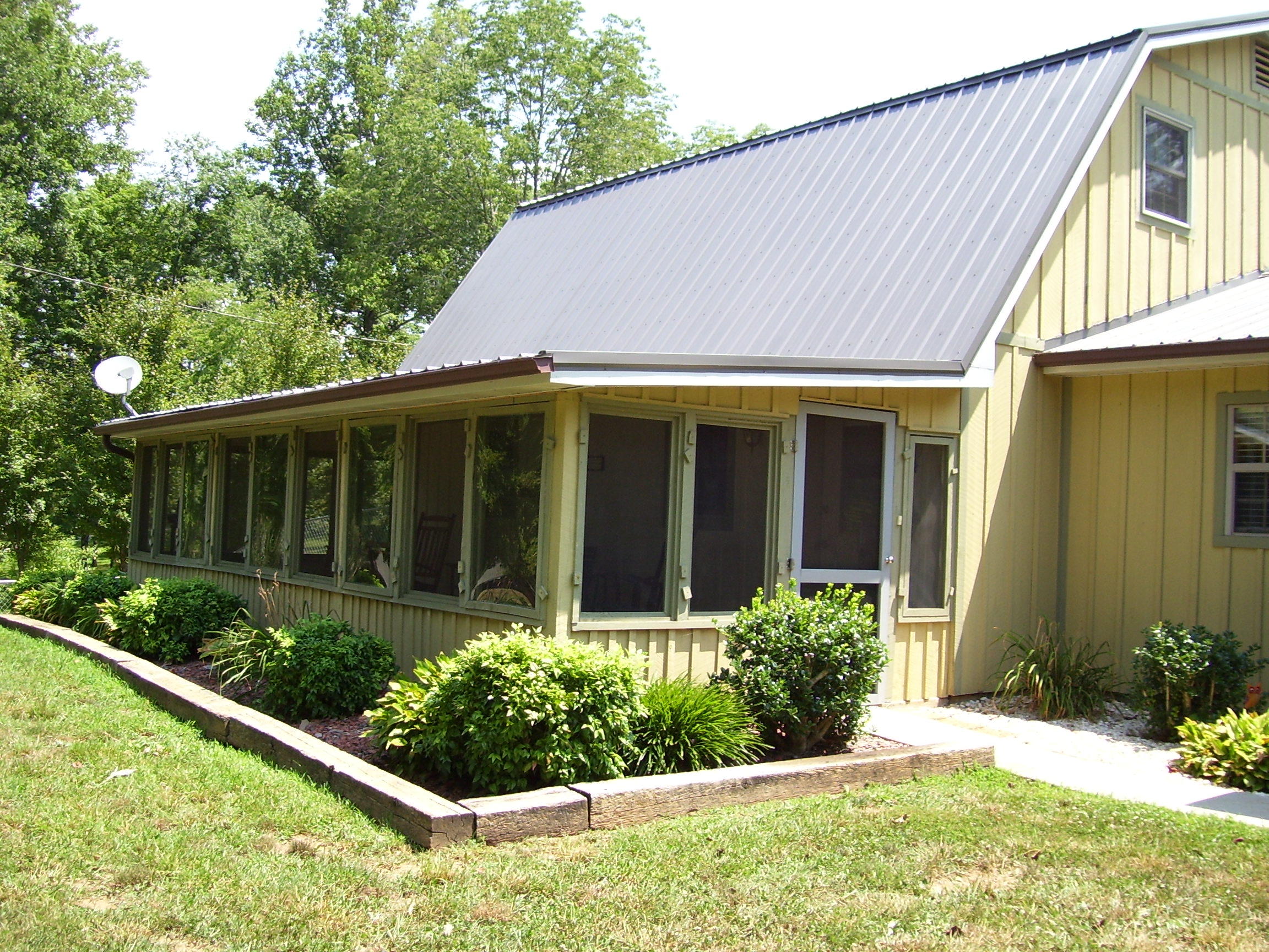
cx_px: 634
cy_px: 476
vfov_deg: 39.7
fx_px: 1320
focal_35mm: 36
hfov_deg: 51.4
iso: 80
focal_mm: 6
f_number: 2.7
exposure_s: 1/500
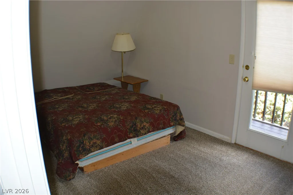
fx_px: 366
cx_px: 146
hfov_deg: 43.6
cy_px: 98
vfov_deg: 29.8
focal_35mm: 45
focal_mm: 30
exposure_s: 1/100
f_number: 4.5
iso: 400
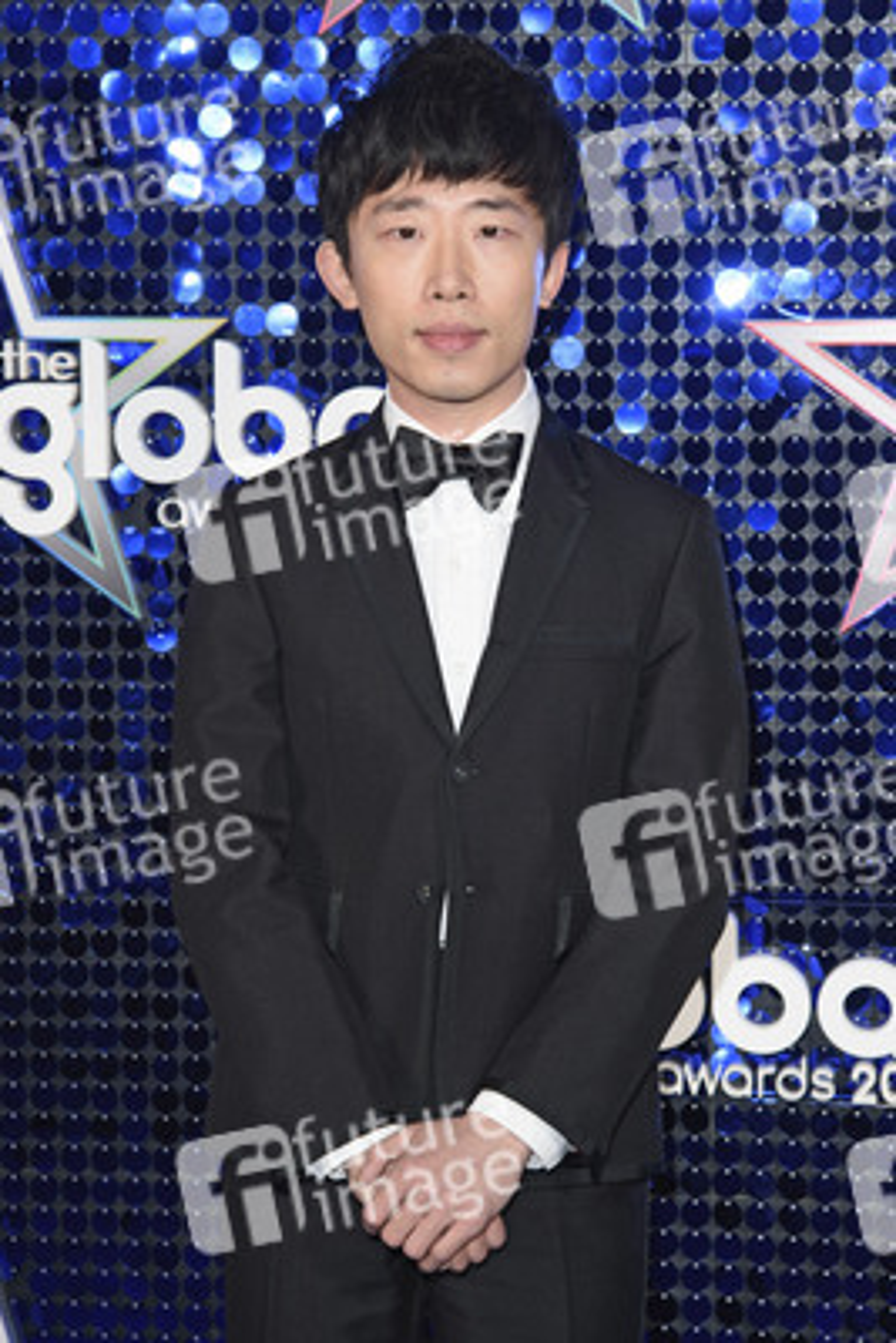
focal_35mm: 85
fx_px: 3170
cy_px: 672
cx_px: 448
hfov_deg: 16.1
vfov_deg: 23.9
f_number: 5.6
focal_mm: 85
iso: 800
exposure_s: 1/250
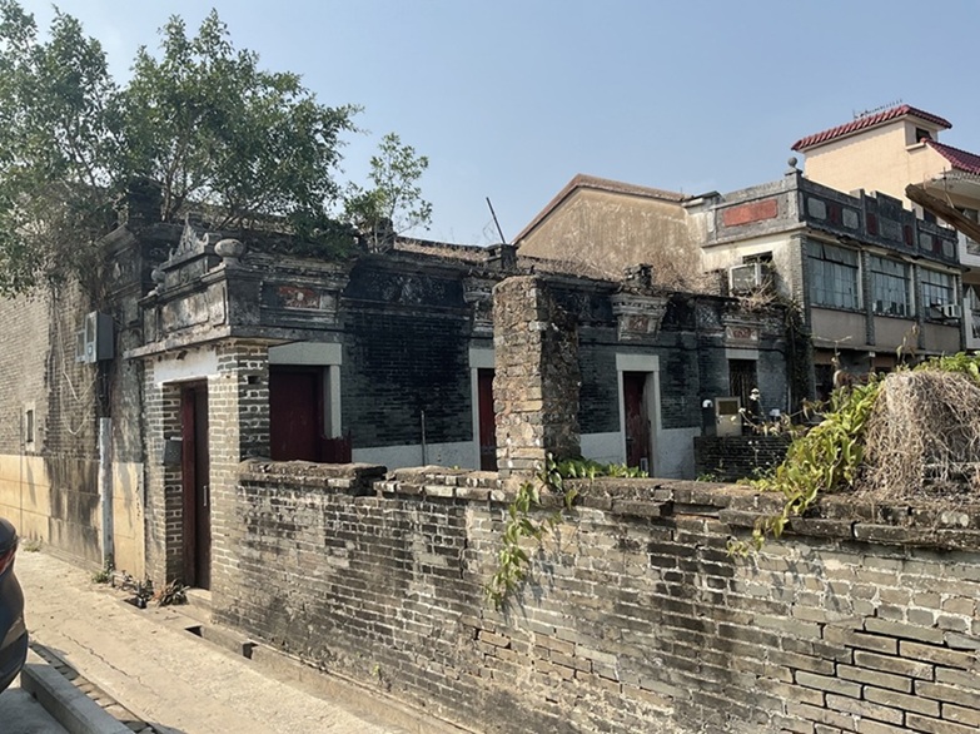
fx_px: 820
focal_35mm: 29
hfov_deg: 61.7
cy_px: 367
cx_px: 490
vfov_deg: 48.2
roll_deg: +2.9
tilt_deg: +2.6
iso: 16
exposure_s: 1/1577
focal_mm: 3
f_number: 1.8
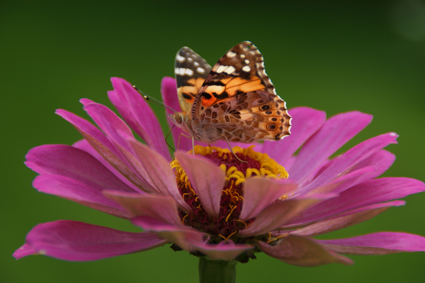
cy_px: 142
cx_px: 212
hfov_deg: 6.9
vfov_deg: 4.6
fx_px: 3540
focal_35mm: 300
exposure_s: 1/320
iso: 125
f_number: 6.3
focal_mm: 200
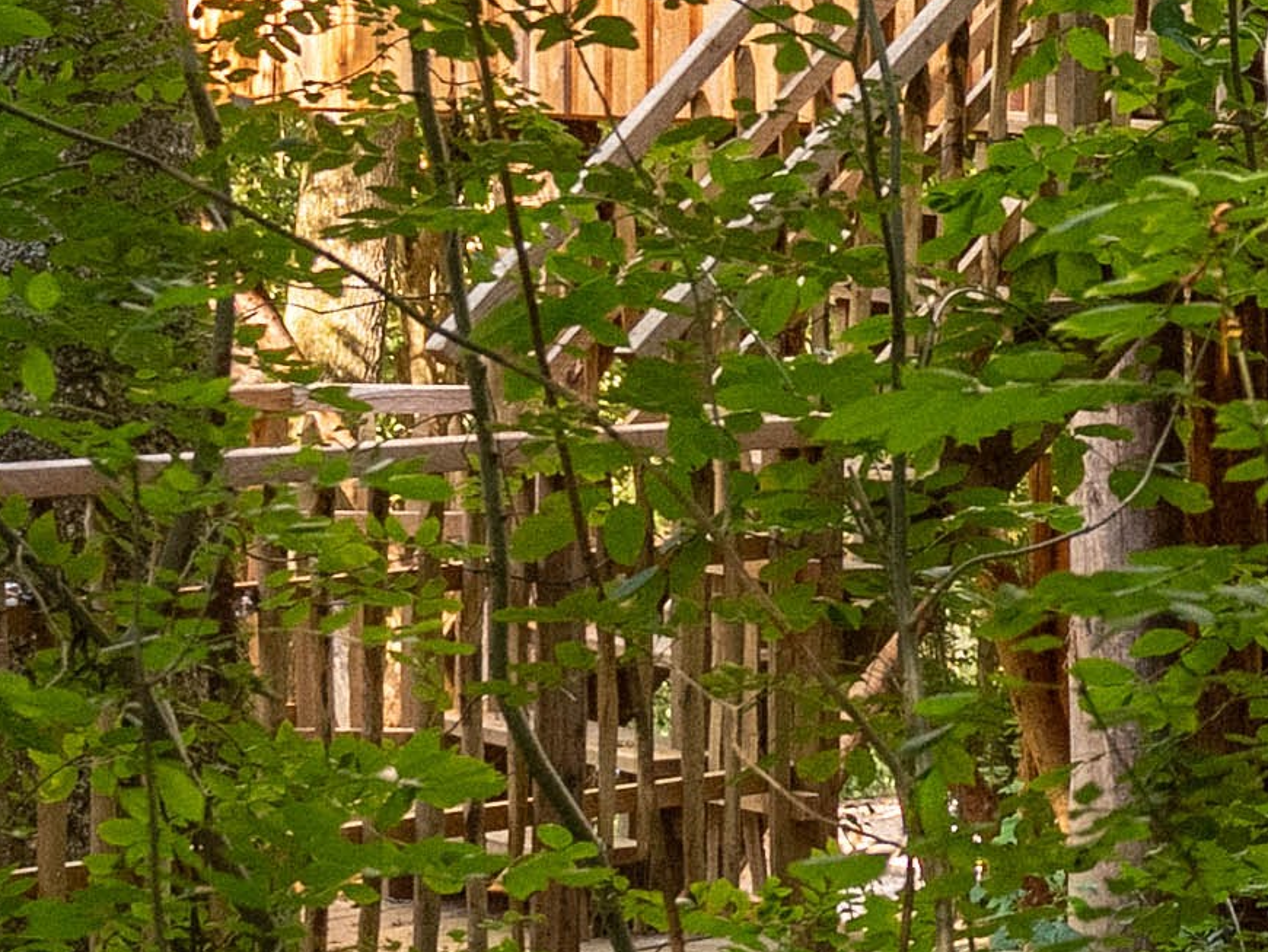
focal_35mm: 150
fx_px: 5496
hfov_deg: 12.4
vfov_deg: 9.9
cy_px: 226
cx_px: 2032
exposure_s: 1/80
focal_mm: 32
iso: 200
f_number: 5
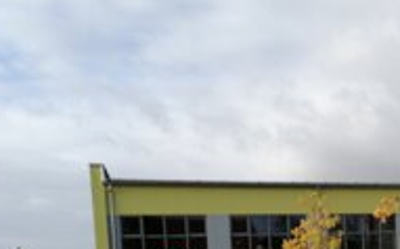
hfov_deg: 31.7
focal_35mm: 60
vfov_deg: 20.1
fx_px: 654
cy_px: 308
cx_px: 392
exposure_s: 1/903
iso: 50
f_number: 1.8
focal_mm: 4.75
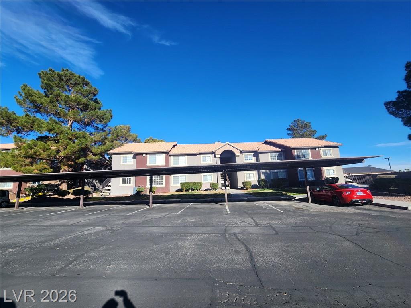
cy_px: 154
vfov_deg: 89.9
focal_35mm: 13
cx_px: 206
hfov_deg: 106.2
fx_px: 154
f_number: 2.2
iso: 50
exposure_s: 1/1293
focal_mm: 2.2
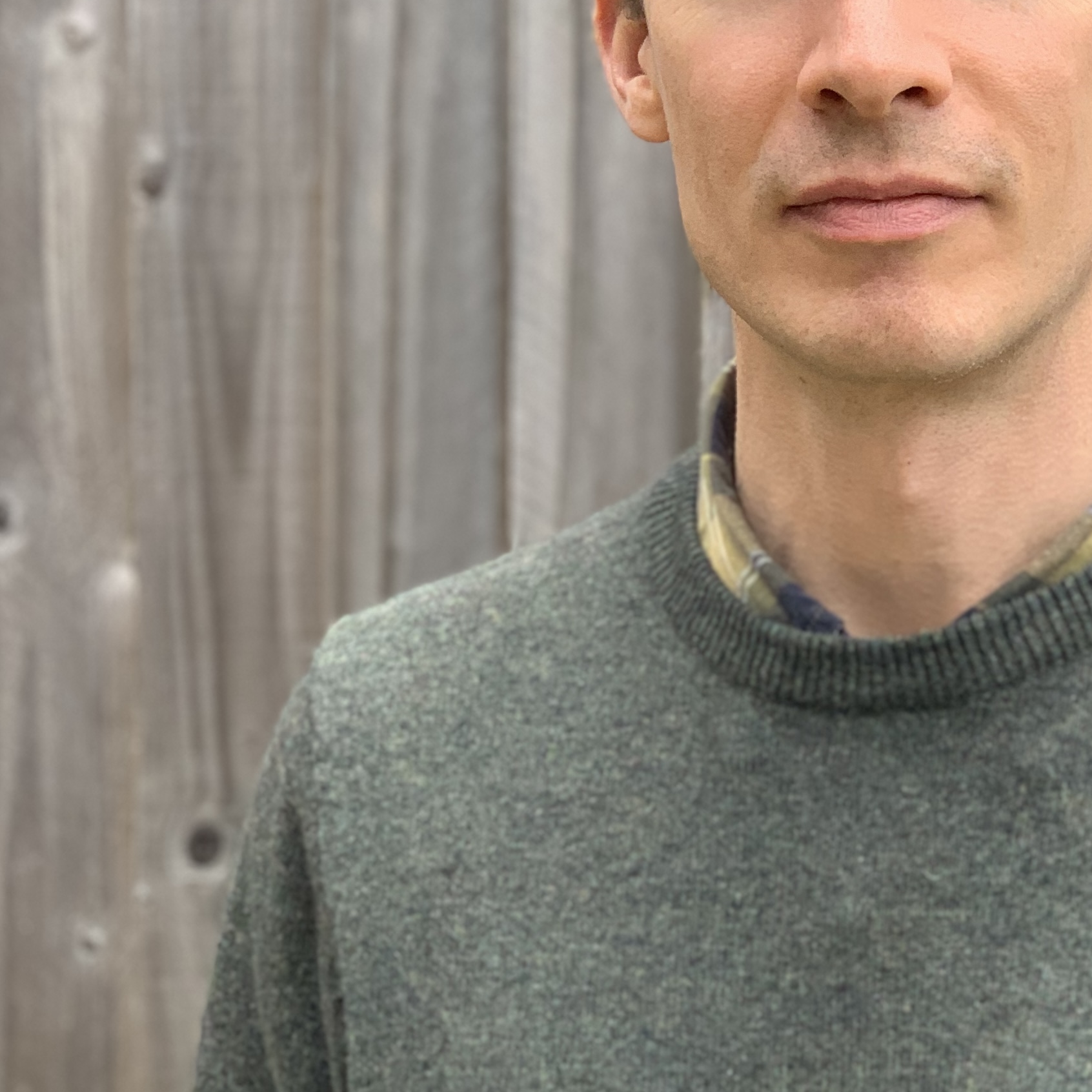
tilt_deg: -2.0
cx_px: 888
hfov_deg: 16.9
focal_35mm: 102
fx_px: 3640
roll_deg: -0.4
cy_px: 332
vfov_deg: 17.0
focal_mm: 6
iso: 64
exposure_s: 1/122
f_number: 2.4
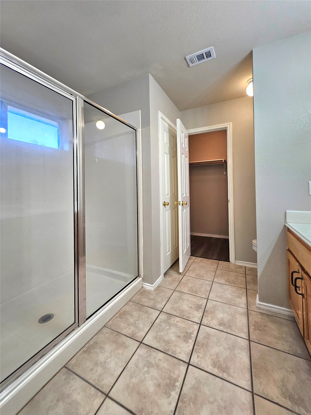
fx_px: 156
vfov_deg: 106.2
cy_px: 208
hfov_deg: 89.9
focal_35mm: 13
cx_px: 156
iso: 100
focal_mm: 1.74
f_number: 2.2
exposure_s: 1/60.2
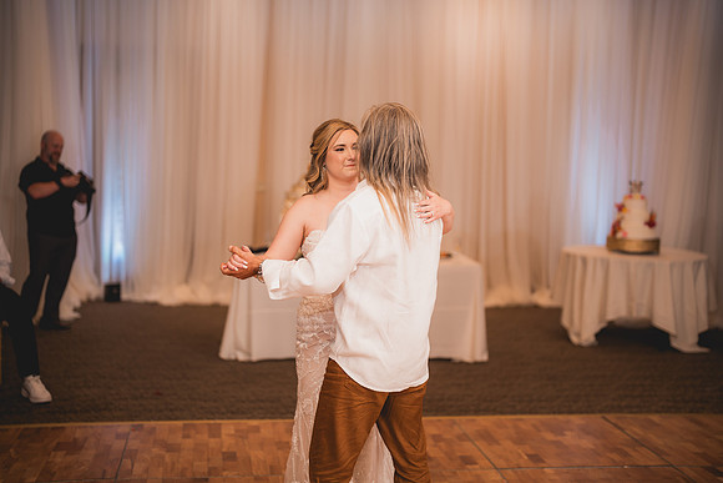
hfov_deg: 39.6
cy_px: 242
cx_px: 362
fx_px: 1004
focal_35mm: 50
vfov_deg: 27.0
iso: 125
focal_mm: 50
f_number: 1.2
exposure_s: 1/250
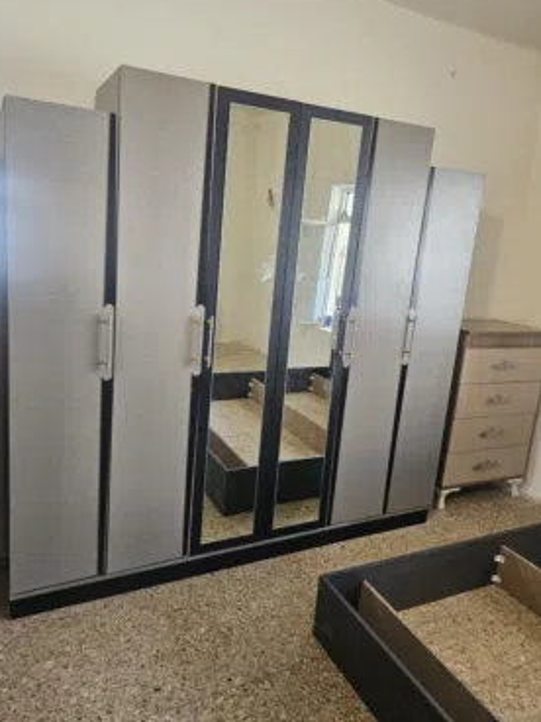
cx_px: 249
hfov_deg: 54.8
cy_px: 332
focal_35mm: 25
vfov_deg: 69.3
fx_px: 521
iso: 200
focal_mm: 6.3
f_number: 1.7
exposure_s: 1/100
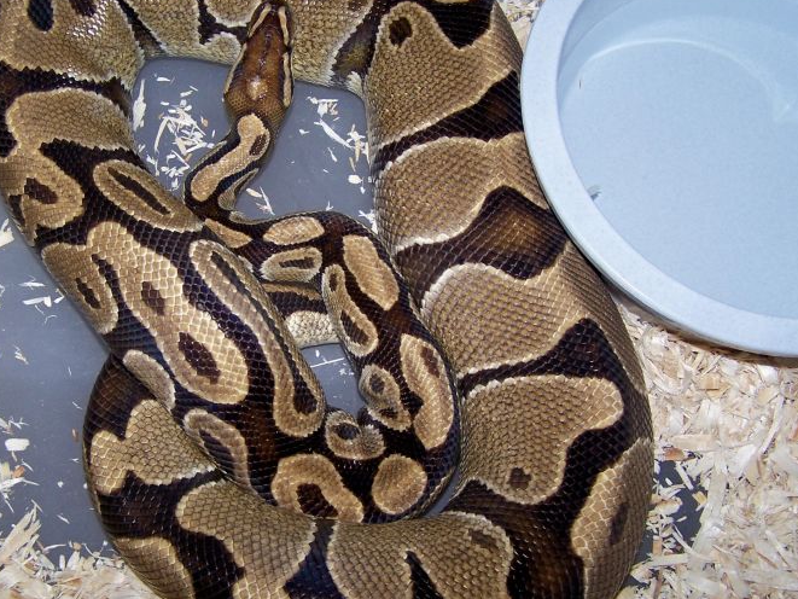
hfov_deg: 41.1
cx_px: 333
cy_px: 307
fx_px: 1061
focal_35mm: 46
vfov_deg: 31.5
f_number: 2.8
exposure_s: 1/60
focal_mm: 6.3
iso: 80
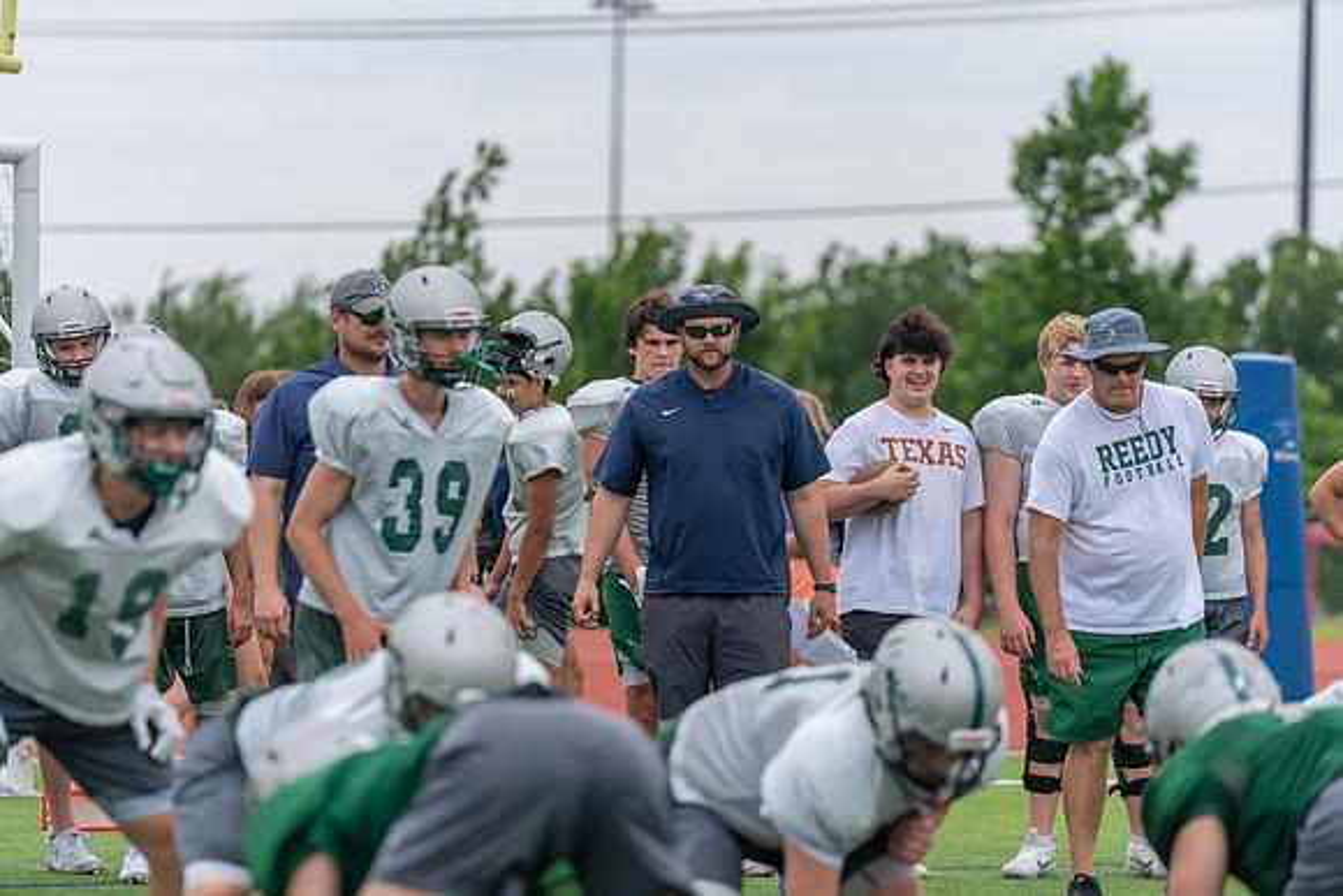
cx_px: 672
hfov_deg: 10.3
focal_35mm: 200
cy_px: 448
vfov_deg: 6.9
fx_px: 7463
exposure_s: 1/1250
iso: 160
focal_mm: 200
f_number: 3.5
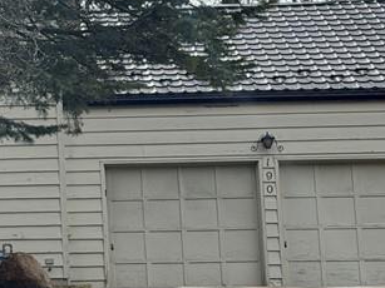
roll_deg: +1.1
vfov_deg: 9.2
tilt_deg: +11.7
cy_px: 0
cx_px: -144
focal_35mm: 160
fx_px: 1779
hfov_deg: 11.9
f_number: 1.78
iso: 100
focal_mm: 6.76
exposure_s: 1/5208
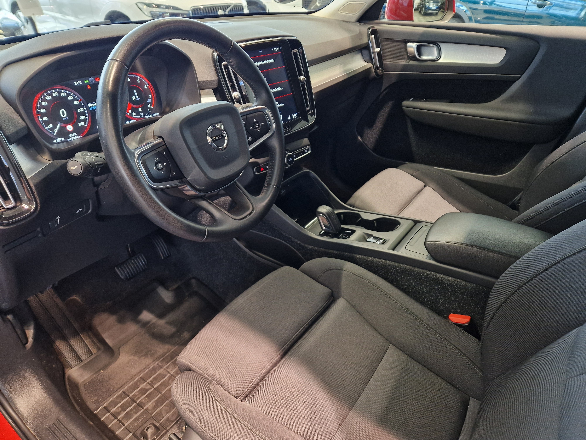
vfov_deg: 58.9
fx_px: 389
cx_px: 293
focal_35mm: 23
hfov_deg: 73.9
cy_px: 220
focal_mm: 5.4
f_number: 1.8
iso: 250
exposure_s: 1/100
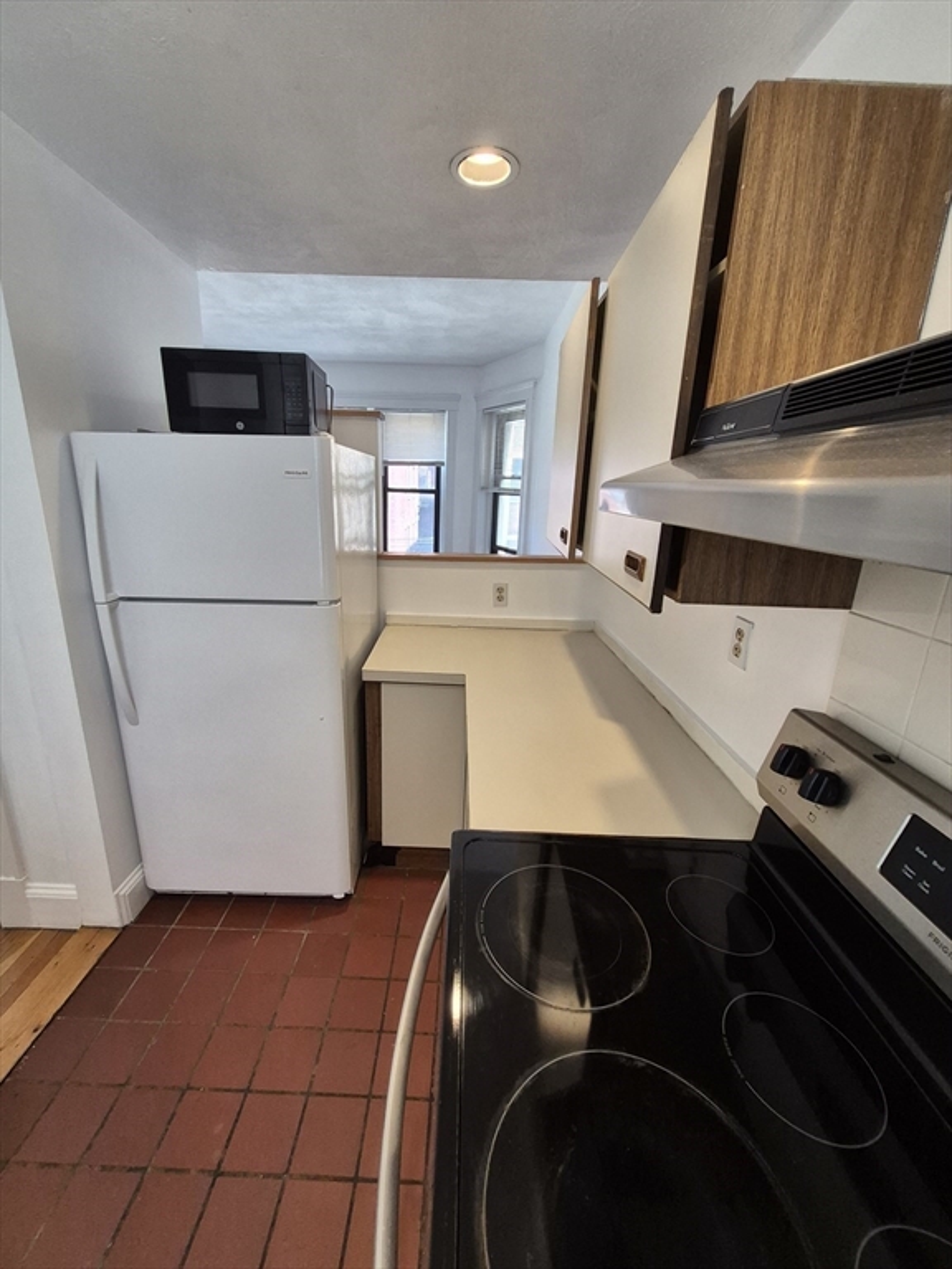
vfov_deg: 106.2
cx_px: 476
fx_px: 477
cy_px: 634
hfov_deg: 89.9
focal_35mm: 13
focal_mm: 1.74
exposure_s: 1/60
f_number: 2.2
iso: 200
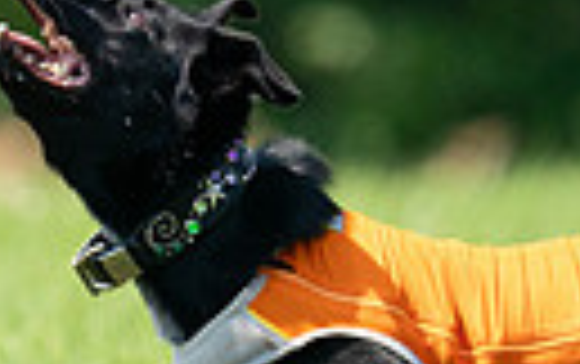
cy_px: -267
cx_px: -90
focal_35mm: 2286
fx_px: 36182
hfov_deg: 0.9
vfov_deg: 0.6
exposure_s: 1/4000
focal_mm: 500
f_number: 6.3
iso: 2000
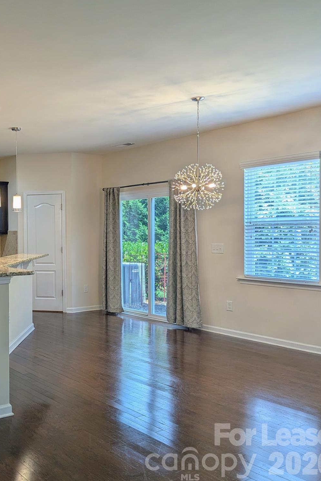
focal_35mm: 34
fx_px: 455
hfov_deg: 35.6
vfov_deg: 55.8
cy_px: 240
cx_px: 10
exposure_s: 1/120
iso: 80
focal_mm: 6.81
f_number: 1.85
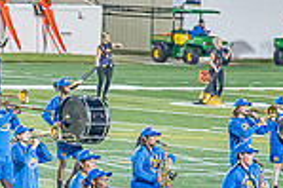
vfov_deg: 2.9
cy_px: 180
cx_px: -36
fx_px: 3667
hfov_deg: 4.4
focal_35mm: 467
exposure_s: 1/200
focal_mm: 120
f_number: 4
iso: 2000
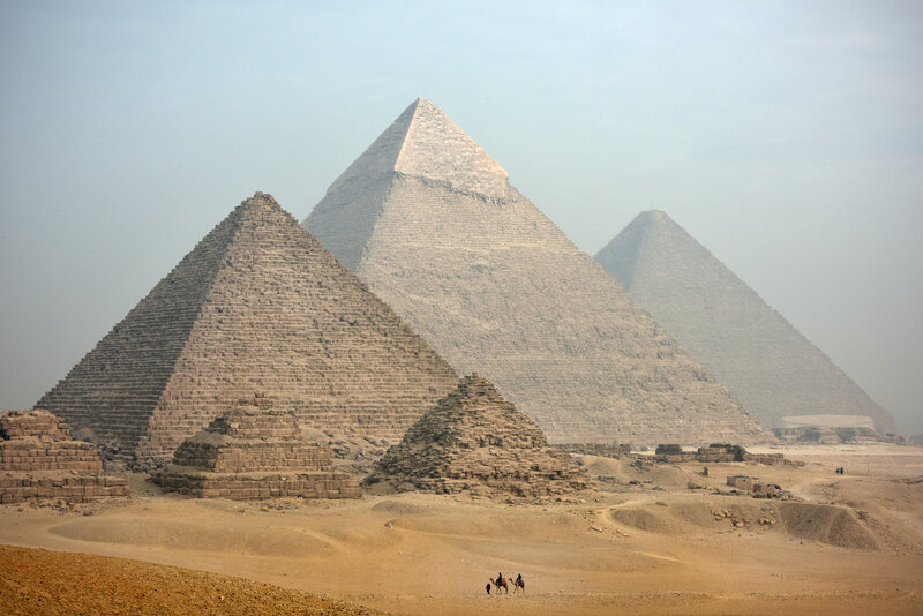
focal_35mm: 98
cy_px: 308
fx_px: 2513
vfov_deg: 14.0
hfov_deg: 20.8
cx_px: 462
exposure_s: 1/400
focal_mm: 98
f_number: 16
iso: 200
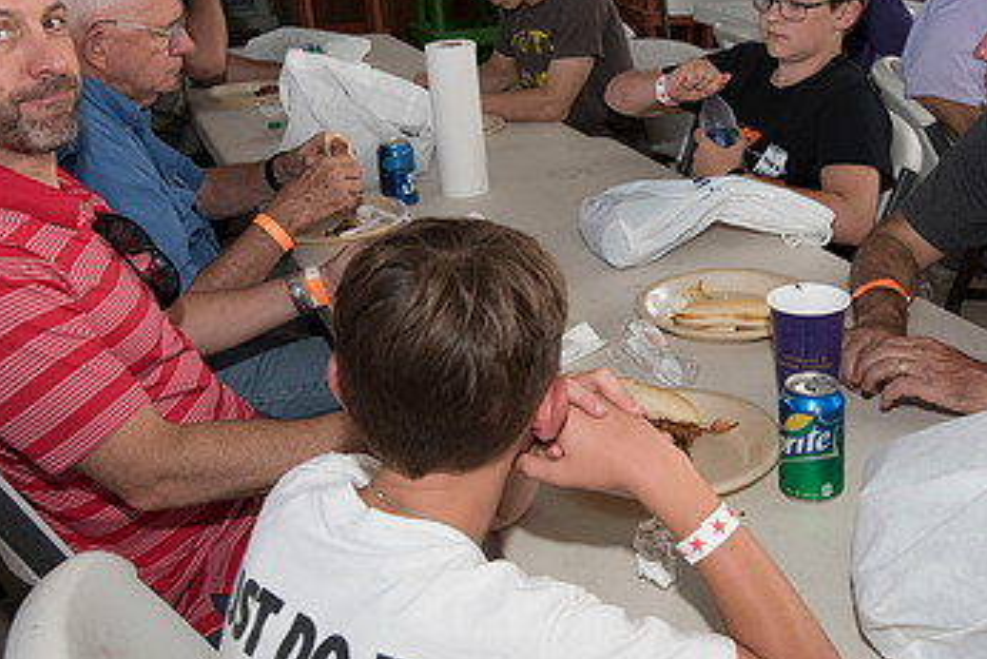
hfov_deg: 41.6
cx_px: 610
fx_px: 1289
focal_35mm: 47
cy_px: 213
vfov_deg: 28.5
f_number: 5.6
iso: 500
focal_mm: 28
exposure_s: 1/80
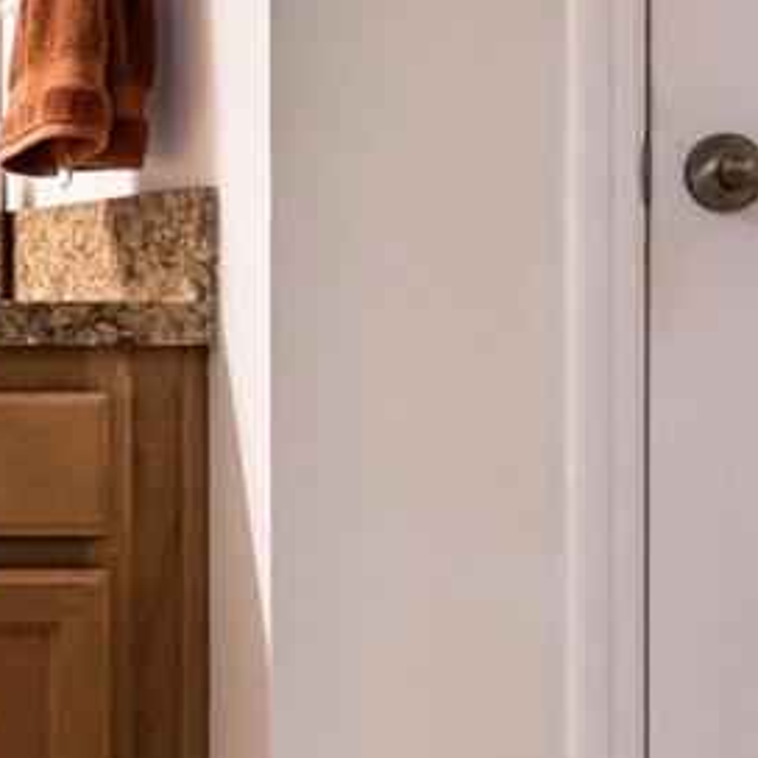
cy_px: 123
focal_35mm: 82
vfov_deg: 20.7
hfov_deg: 16.3
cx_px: -752
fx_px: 2044
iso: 800
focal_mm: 11
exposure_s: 1/25
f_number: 8
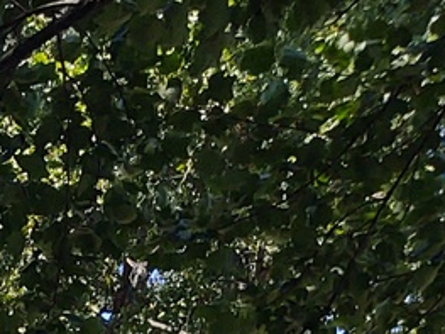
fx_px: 1902
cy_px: 861
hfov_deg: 11.2
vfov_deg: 8.9
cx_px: -623
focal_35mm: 148
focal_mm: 4.75
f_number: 1.7
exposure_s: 1/2697
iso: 100
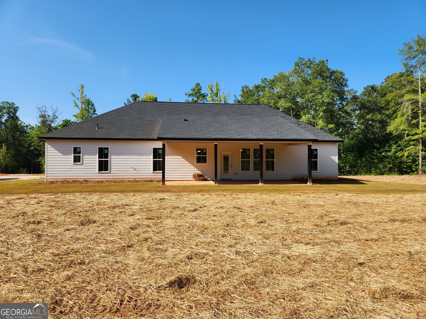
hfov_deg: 73.9
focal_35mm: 23
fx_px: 283
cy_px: 160
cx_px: 213
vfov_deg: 58.9
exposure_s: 1/1232
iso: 20
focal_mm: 5.4
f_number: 1.8
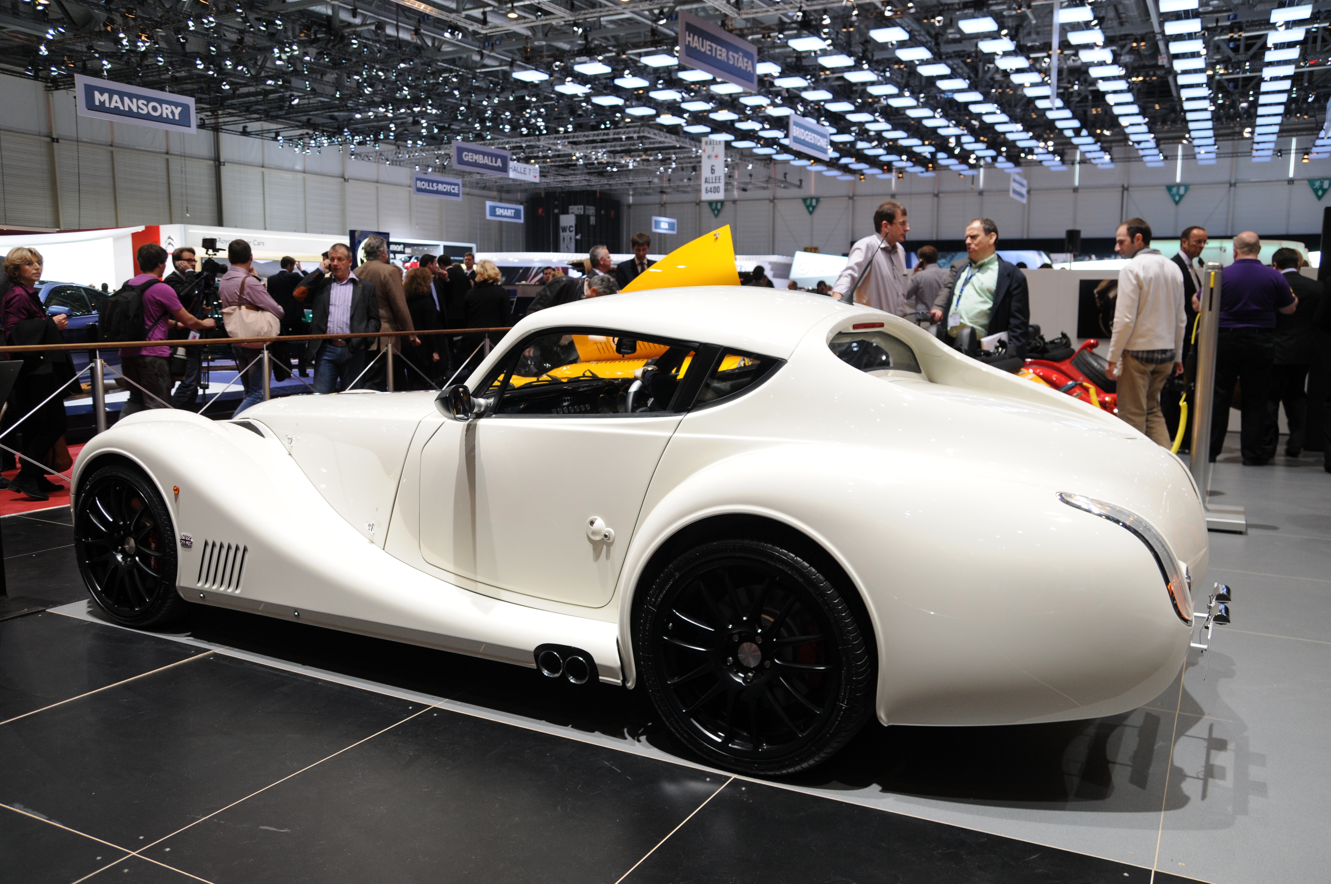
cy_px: 442
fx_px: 1052
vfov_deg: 45.6
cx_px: 666
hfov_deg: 64.6
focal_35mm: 28
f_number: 5.6
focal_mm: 19
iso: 400
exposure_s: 1/125
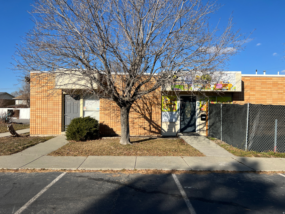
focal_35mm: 26
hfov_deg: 67.3
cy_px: 107
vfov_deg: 53.1
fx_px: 214
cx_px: 142
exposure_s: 1/4444
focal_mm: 5.7
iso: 50
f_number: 1.5
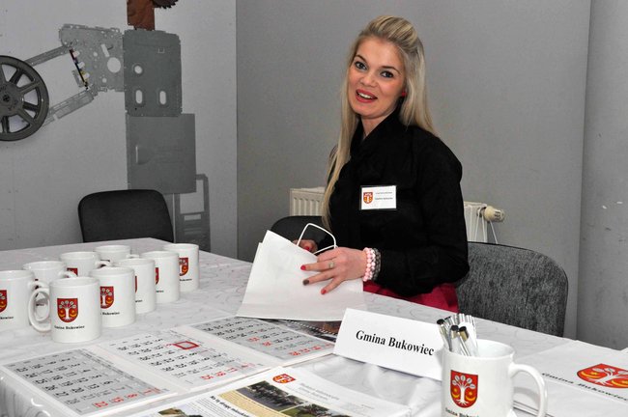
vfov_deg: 30.8
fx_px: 758
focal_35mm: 44
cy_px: 208
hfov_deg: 45.0
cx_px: 314
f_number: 11
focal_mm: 29
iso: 1250
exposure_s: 1/60
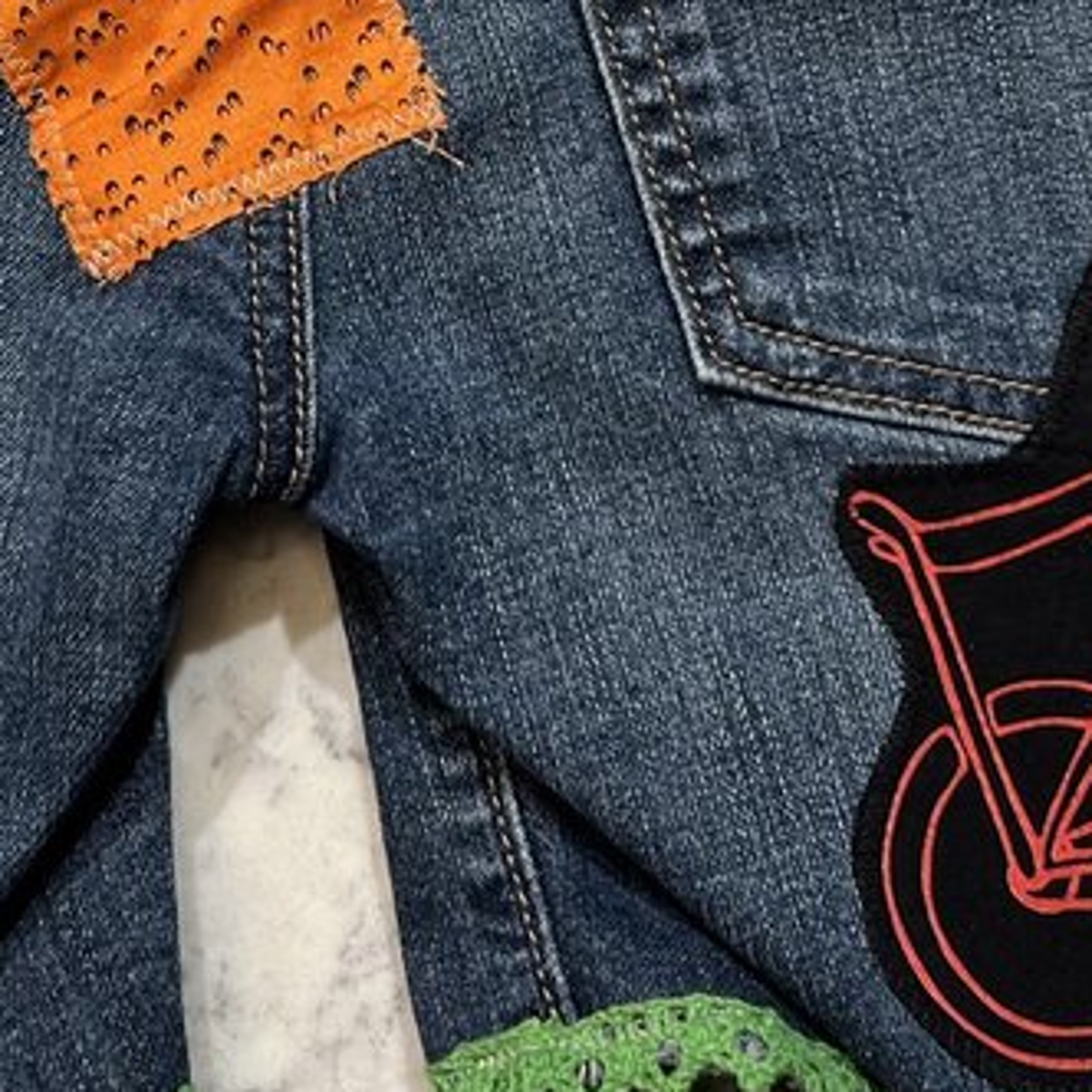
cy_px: 59
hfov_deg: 20.9
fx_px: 2962
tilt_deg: -82.6
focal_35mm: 83
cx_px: 421
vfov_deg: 20.4
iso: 80
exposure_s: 1/60
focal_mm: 5.7
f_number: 1.5
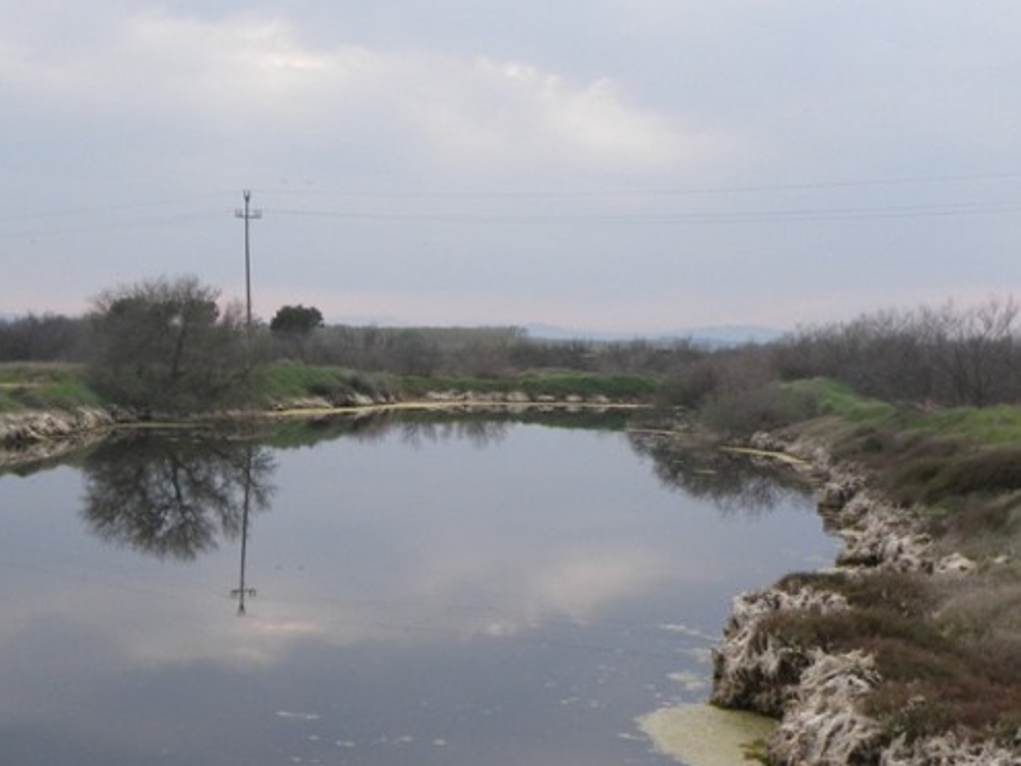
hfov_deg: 32.0
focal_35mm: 60
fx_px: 1769
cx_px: 357
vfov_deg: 24.1
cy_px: 597
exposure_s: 1/60
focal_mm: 6.2
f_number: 3.8
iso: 80
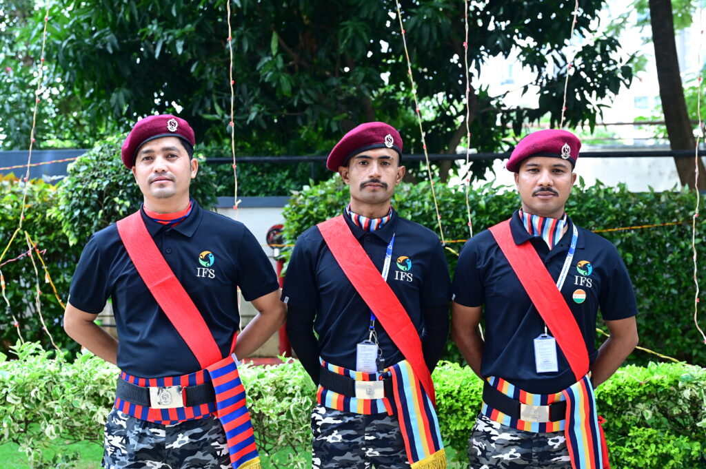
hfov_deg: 38.9
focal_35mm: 51
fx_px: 999
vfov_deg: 26.4
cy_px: 234
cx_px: 353
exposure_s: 1/250
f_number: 5
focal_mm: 51
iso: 500
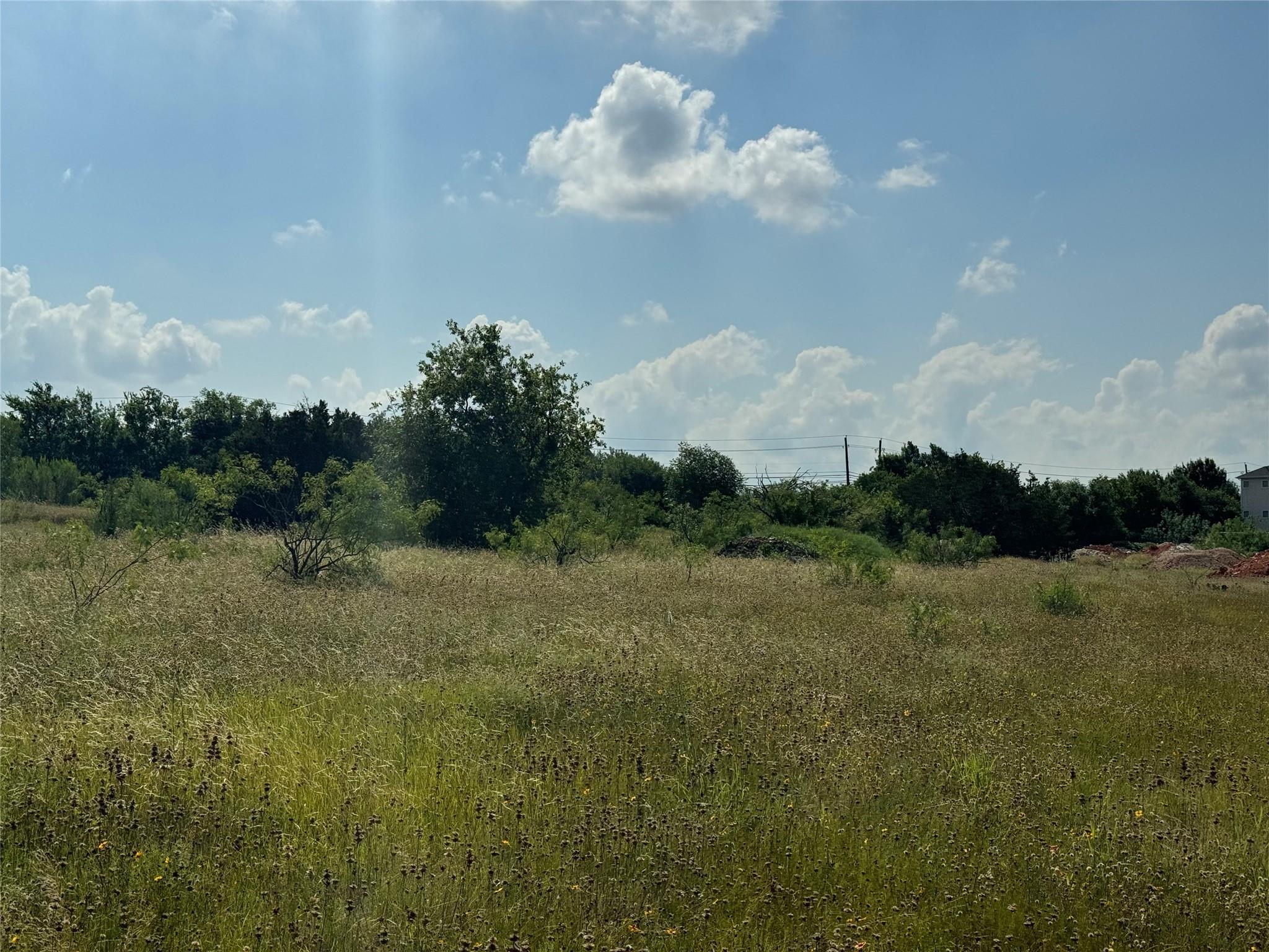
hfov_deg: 39.7
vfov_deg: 30.3
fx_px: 1760
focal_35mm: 48
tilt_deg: +1.0
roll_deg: -0.4
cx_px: 634
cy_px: 476
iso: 64
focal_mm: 6.76
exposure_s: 1/15385
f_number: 1.78
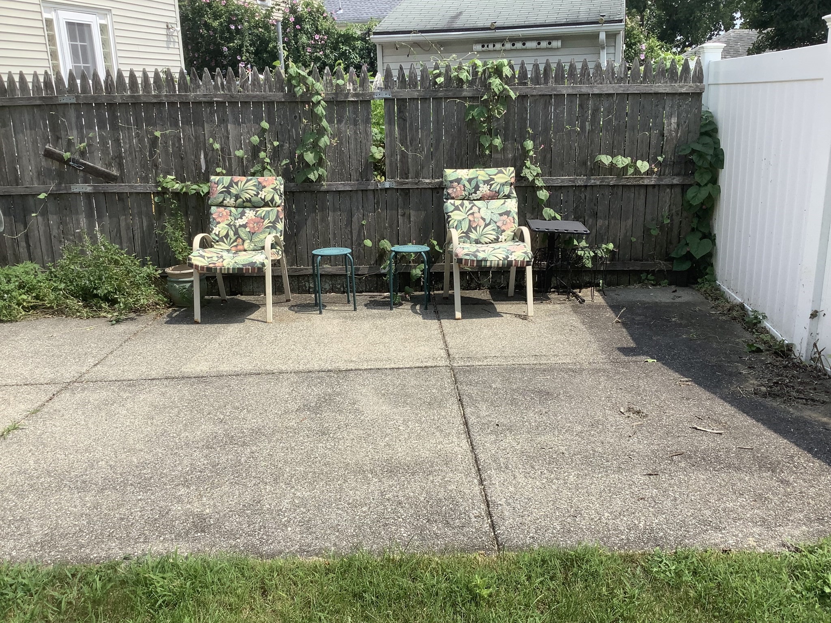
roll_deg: +3.8
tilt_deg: -16.6
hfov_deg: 58.4
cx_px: 416
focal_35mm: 31
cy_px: 312
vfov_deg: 45.4
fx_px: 744
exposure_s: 1/1045
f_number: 2.4
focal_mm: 3.3
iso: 25
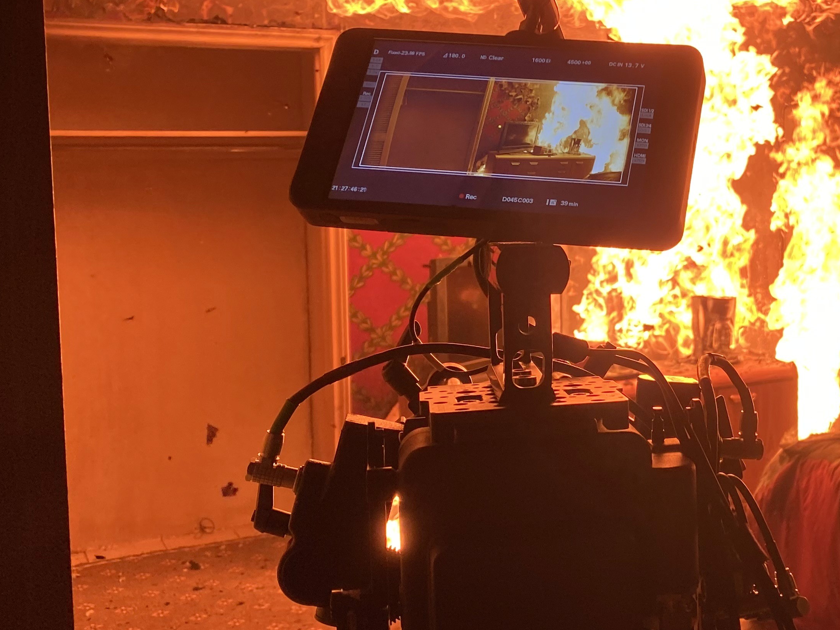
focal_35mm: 48
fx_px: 1165
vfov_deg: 30.2
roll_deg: +0.5
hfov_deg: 37.9
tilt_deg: -5.8
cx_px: 694
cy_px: 278
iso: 64
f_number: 1.8
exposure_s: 1/121
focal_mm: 4.25
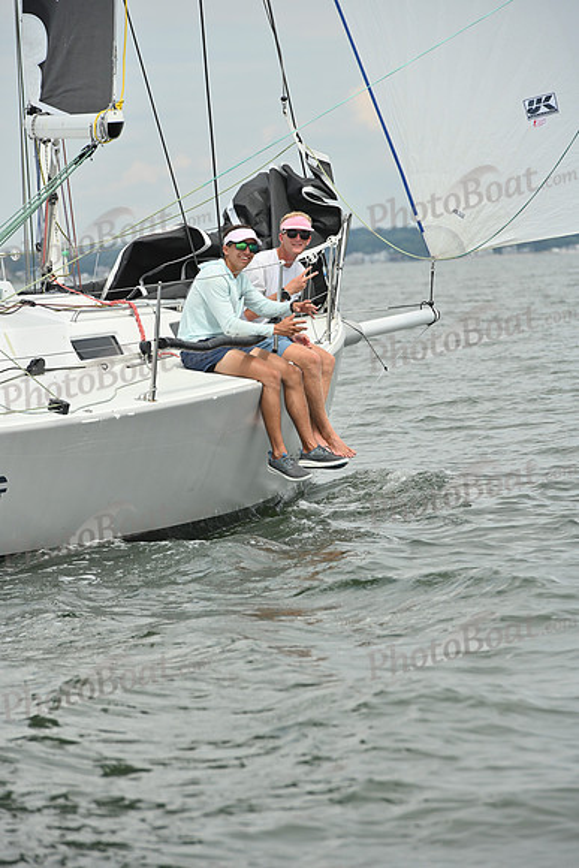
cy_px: 434
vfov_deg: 10.3
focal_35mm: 200
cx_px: 290
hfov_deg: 6.9
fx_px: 4822
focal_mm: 200
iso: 320
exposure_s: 1/1250
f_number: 8
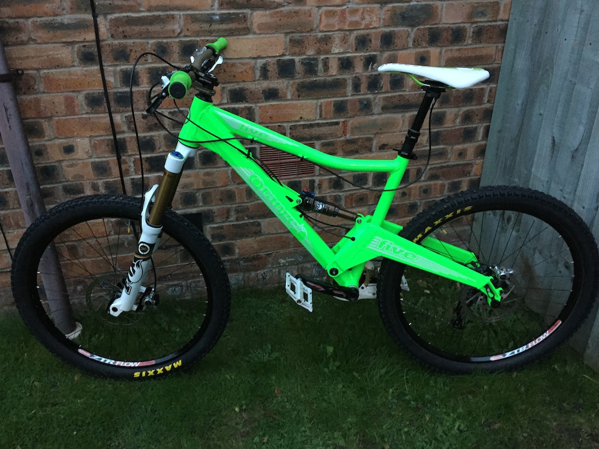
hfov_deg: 60.0
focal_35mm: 30
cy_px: 230
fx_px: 519
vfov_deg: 46.8
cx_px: 295
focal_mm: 4.15
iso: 250
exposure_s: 1/17
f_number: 2.2
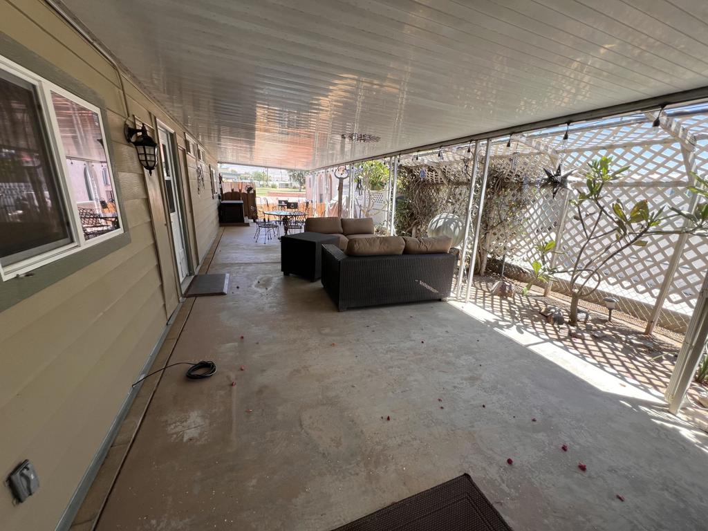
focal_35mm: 13
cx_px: 354
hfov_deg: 106.2
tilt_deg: -16.0
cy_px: 266
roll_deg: -1.1
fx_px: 266
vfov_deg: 89.9
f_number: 1.8
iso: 32
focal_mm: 1.57
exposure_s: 1/209
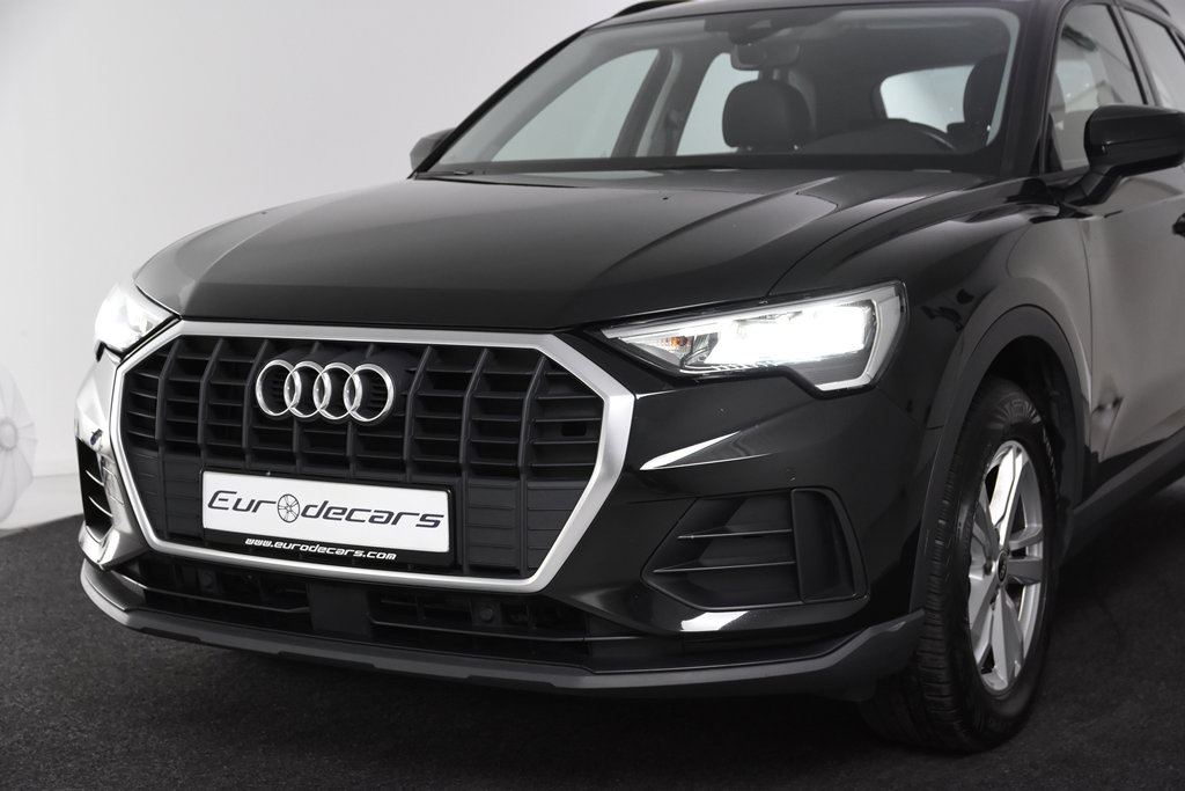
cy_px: 396
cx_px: 592
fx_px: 1876
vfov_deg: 23.8
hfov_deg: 35.0
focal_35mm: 57
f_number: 5
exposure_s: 1/100
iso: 1600
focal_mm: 38
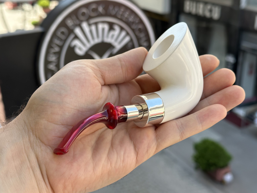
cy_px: 96
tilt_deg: -23.5
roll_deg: +0.8
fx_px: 356
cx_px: 128
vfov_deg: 30.3
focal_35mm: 48
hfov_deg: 39.7
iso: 64
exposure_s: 1/631
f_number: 1.78
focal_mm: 6.86
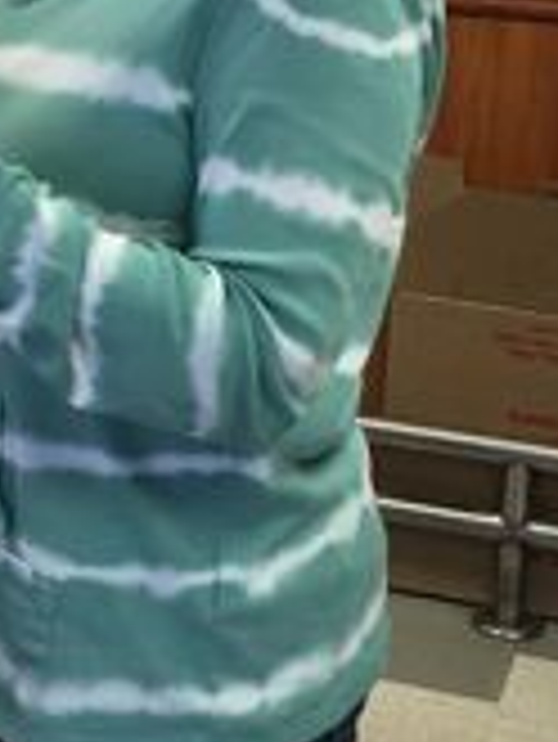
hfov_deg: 16.7
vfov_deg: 22.2
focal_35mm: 88
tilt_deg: -19.1
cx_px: 155
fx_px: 1889
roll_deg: -0.6
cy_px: 256
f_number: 2.2
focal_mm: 4.15
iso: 50
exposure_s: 1/30
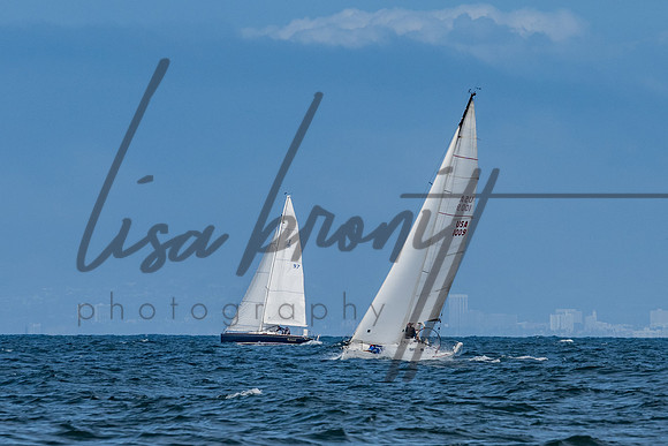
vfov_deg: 2.9
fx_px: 8930
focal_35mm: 481
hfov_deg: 4.3
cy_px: 240
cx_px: 374
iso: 200
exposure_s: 1/1600
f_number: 6.3
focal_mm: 200
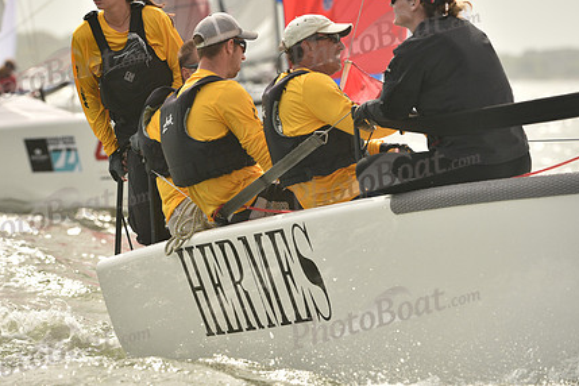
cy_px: 126
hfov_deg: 5.6
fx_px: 5870
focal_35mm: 365
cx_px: 221
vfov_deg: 3.8
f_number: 6.3
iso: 320
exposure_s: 1/1250
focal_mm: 270
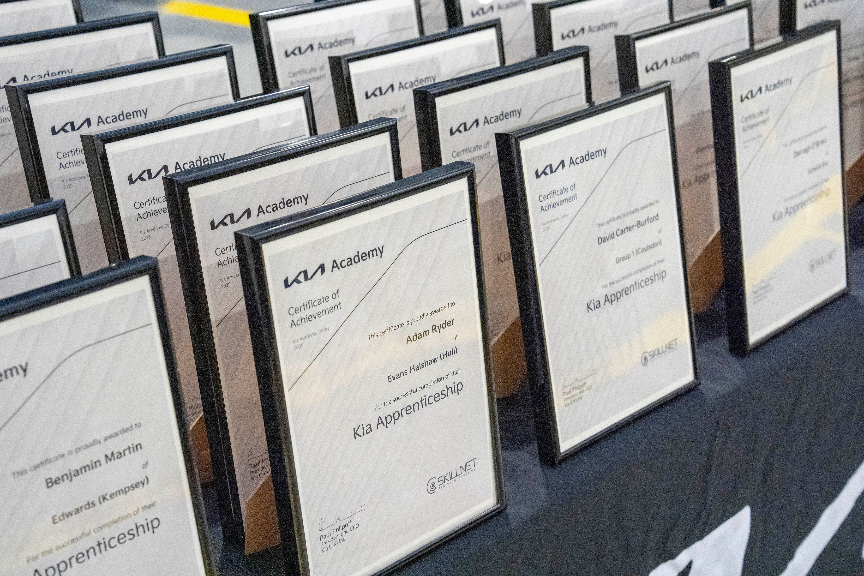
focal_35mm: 56
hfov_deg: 35.6
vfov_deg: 24.2
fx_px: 1344
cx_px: 432
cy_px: 288
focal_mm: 56
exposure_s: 1/160
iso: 12800
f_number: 6.3
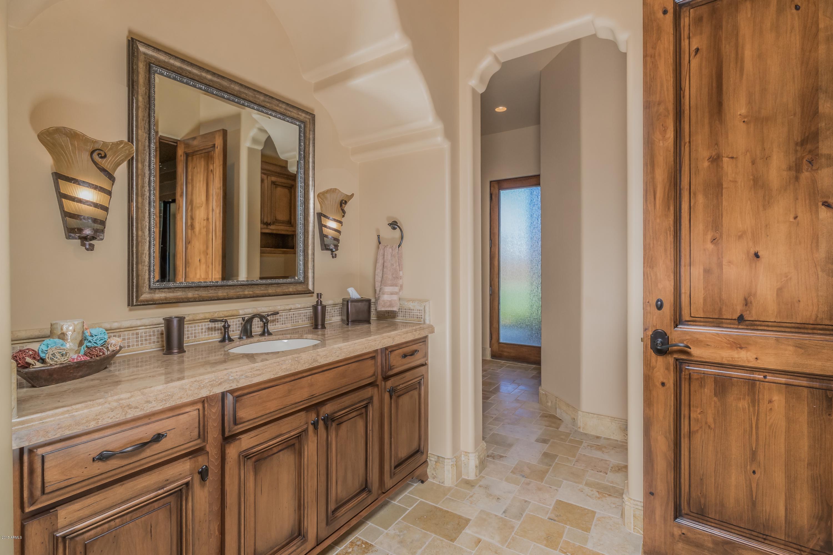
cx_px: 416
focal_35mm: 16
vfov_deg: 73.7
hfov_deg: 96.7
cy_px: 278
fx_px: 370
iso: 1000
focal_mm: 16
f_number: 8
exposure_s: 1/200
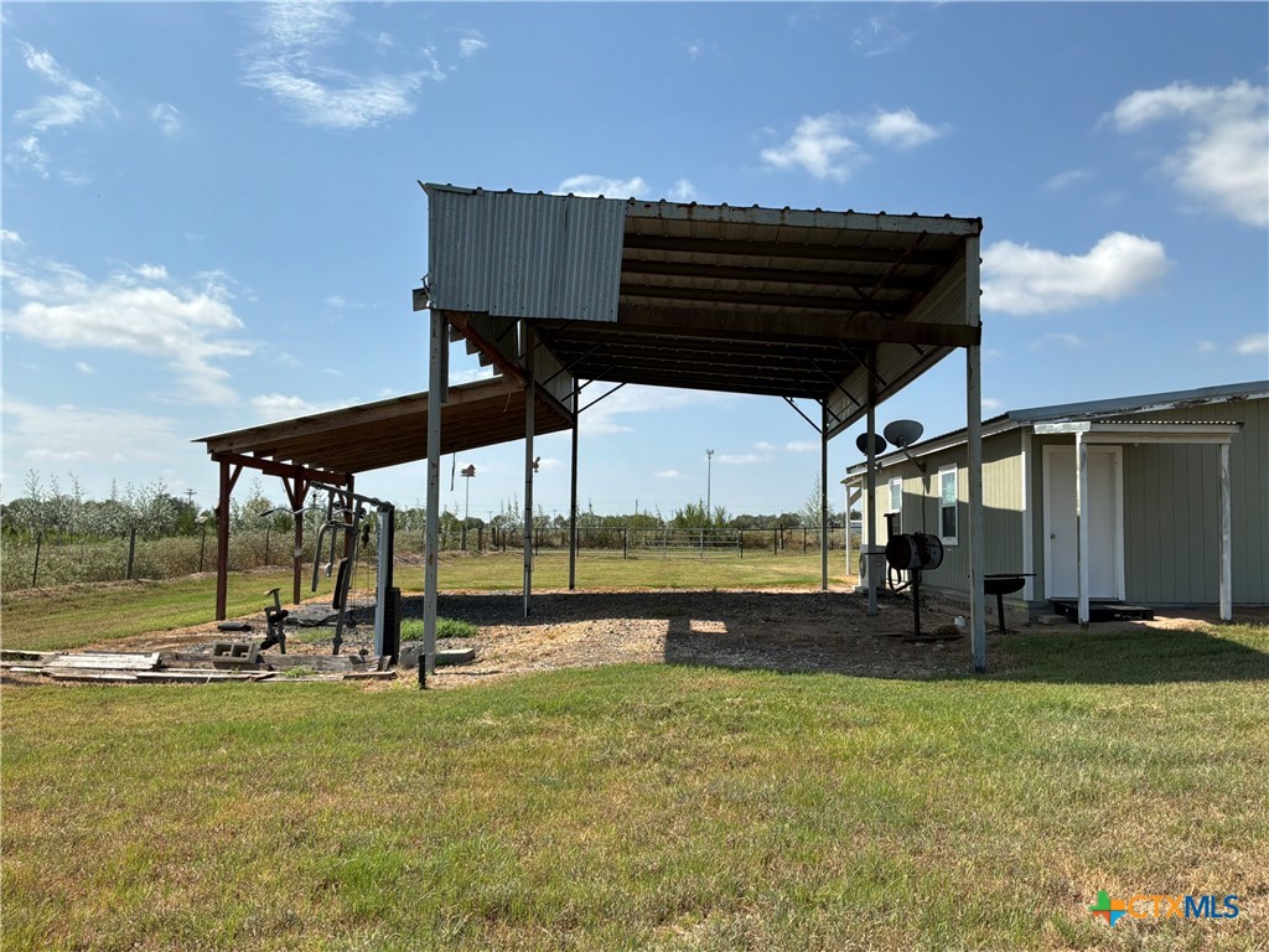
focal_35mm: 28
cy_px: 476
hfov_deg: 63.4
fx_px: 1026
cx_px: 634
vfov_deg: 49.7
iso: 25
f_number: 1.8
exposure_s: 1/2427
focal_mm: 3
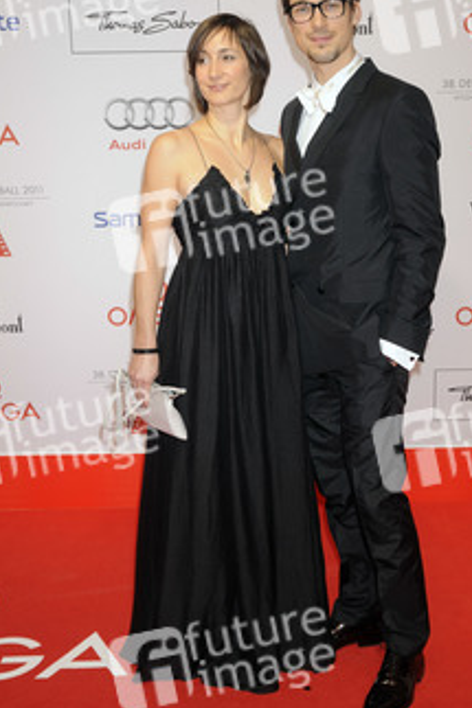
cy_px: 331
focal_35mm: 52
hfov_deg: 25.9
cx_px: 285
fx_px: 1024
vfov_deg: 38.2
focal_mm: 42
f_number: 5.6
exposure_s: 1/160
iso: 500
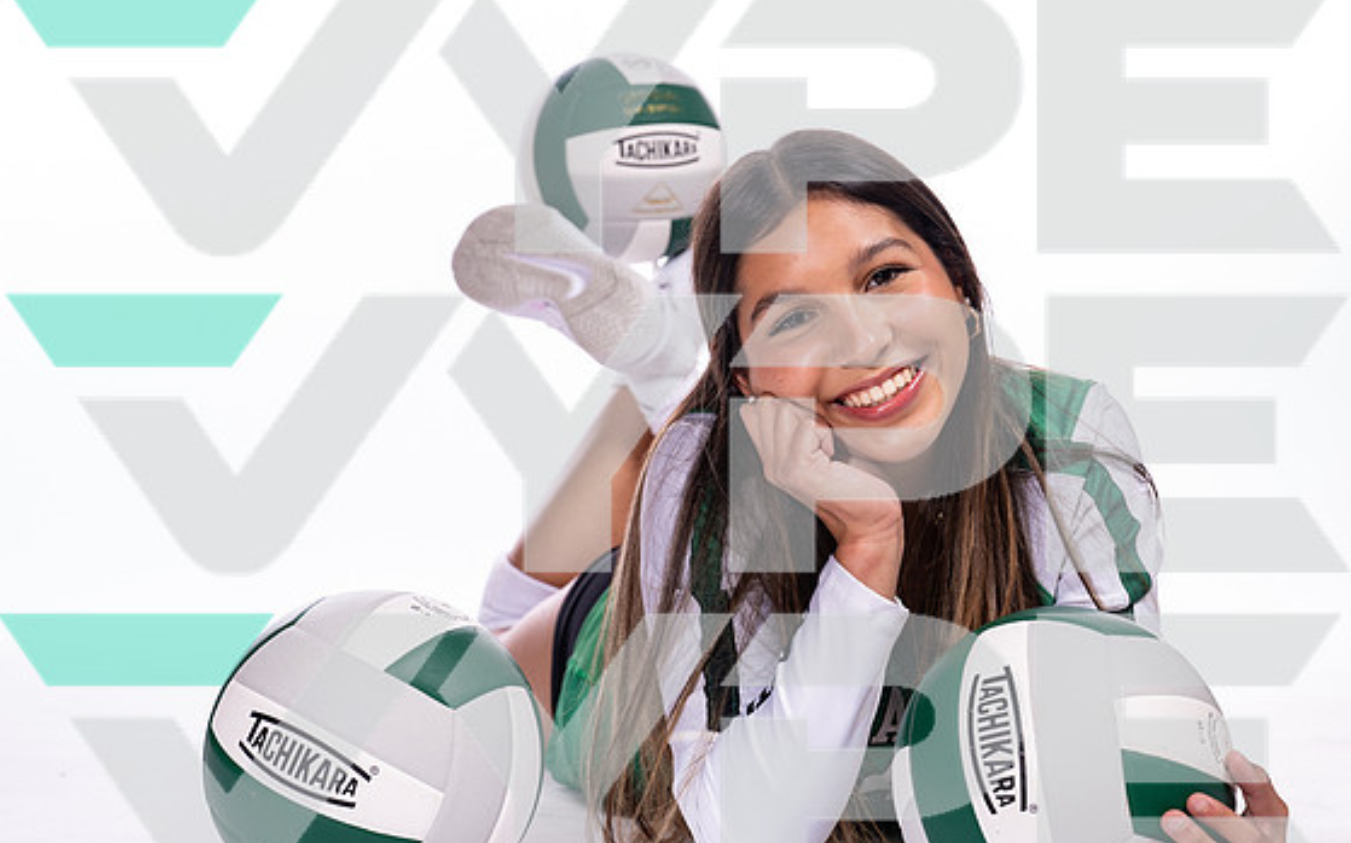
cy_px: 475
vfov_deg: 15.9
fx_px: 3018
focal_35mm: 82
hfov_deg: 25.2
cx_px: 728
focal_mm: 62
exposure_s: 1/250
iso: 400
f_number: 5.6
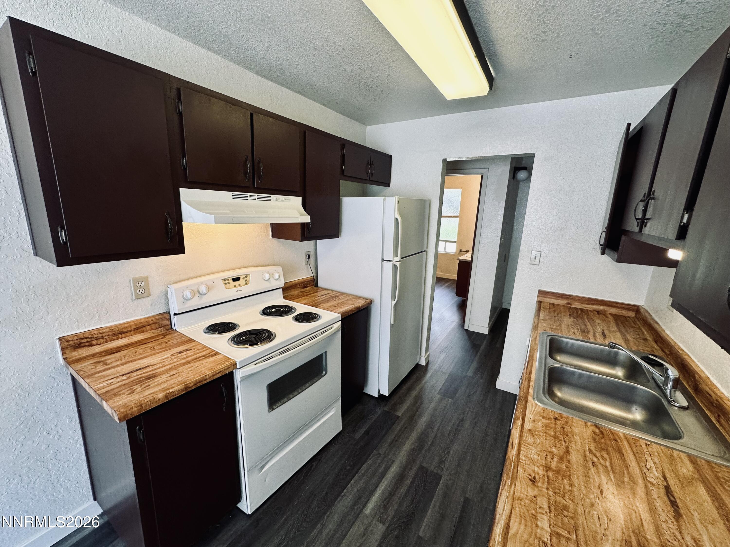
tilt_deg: -13.1
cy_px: 274
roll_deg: -1.6
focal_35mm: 14
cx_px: 365
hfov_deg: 102.1
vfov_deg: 85.7
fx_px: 295
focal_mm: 2.22
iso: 125
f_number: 2.2
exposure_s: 1/120
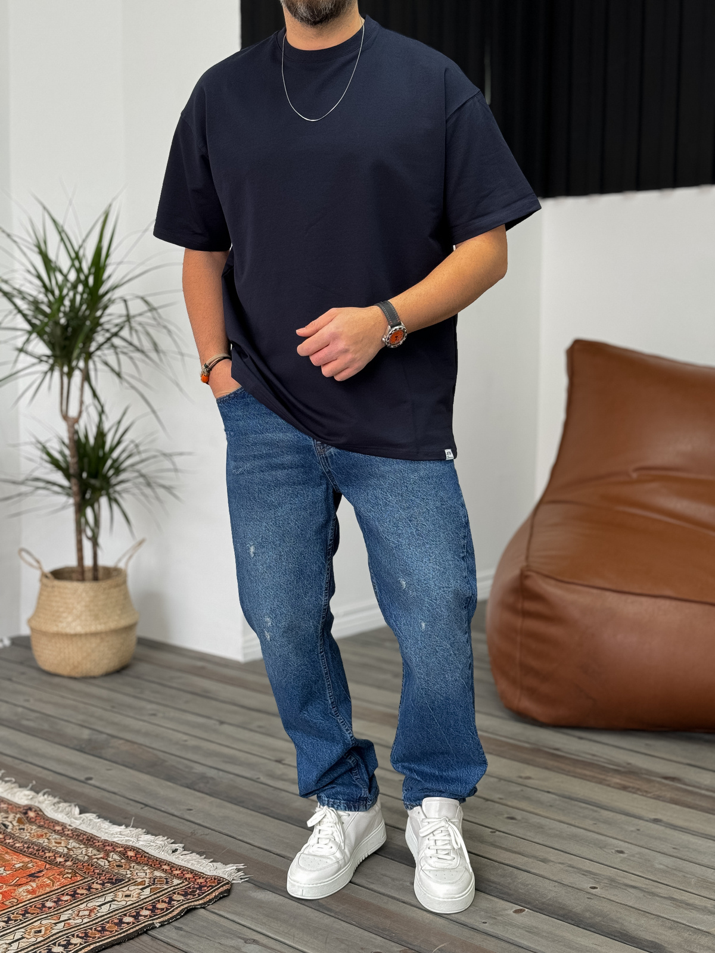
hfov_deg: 30.3
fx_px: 1322
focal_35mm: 48
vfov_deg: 39.7
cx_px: 358
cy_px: 476
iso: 64
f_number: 1.8
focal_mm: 6.86
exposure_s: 1/50
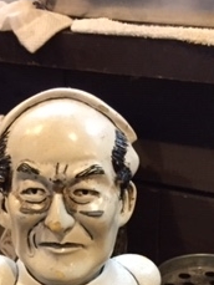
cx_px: 72
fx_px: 667
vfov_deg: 22.1
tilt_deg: -31.3
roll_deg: +1.4
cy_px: 348
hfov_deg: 18.2
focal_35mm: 81
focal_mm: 4.15
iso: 250
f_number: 2.2
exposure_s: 1/30
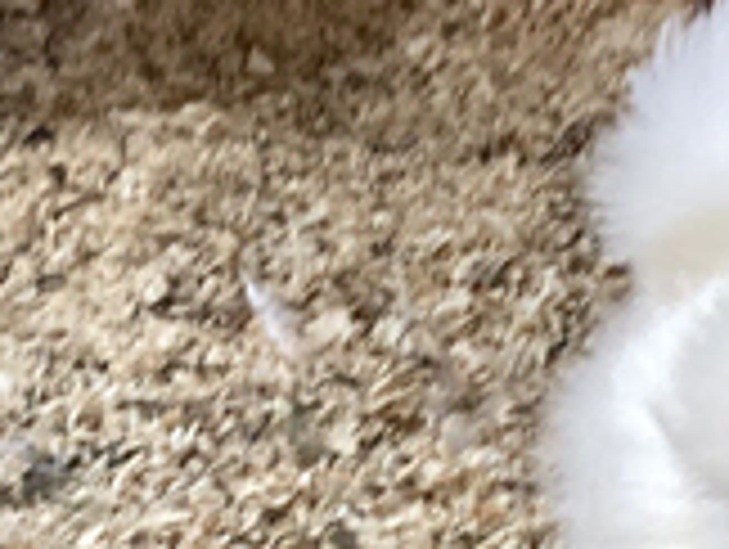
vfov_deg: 16.4
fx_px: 1898
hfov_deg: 21.6
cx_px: 493
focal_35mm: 90
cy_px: 331
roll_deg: -0.4
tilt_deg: -34.2
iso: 125
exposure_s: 1/60
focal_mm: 3.3
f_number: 2.4
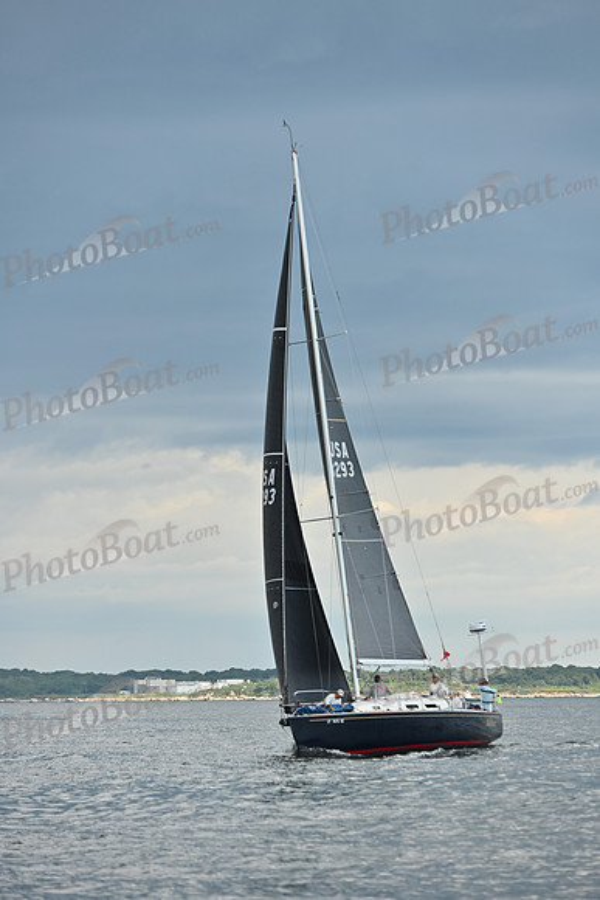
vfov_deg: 12.8
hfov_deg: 8.6
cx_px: 300
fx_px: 3997
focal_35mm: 160
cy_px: 450
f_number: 4.5
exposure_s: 1/640
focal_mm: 160
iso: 250
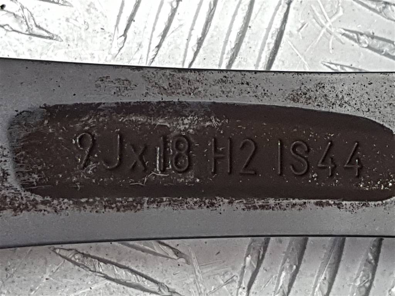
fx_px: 297
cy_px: 148
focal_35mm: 26
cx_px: 198
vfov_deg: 53.1
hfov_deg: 67.3
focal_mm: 4.2
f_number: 1.7
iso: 100
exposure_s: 1/50
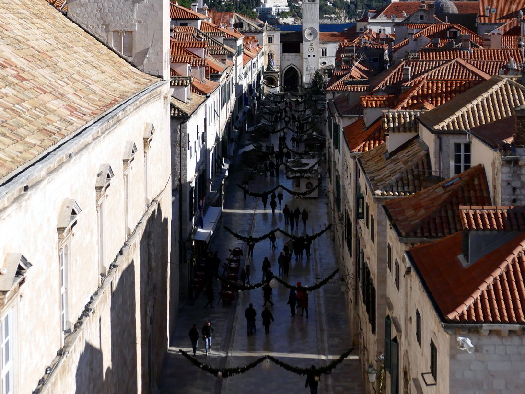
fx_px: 1199
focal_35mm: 79
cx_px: 270
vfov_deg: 18.3
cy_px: 30
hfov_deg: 24.7
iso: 800
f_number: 3.3
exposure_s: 1/13000
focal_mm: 18.17
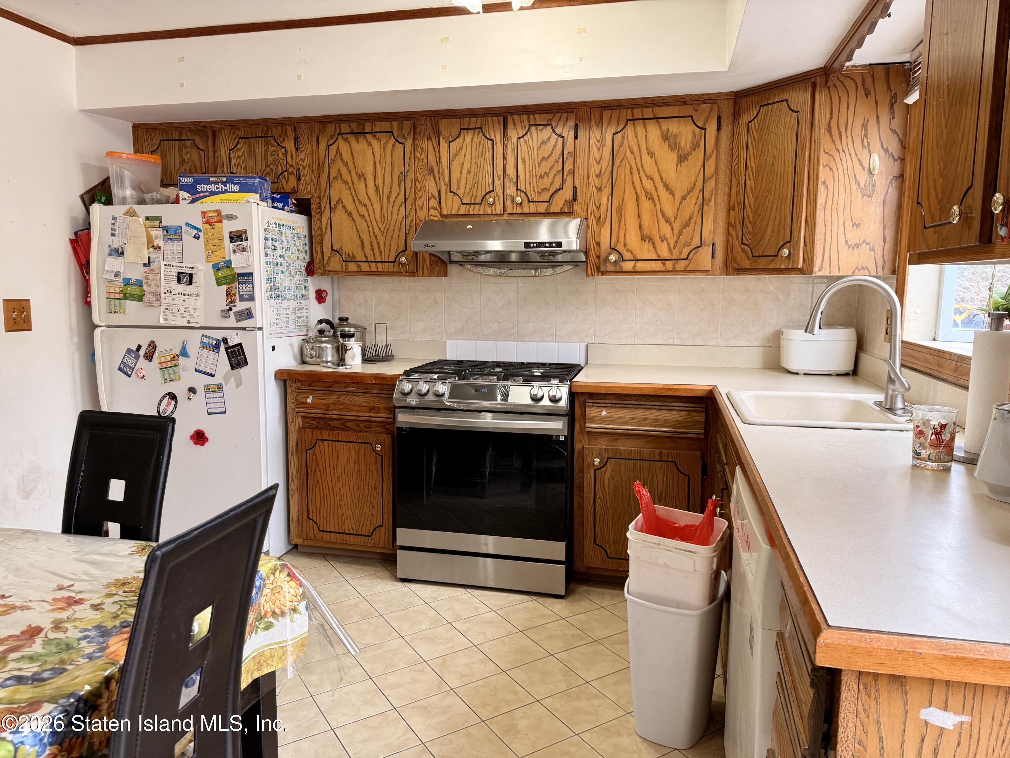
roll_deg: -0.6
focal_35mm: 24
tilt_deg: -7.0
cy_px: 379
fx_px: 700
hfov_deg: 71.6
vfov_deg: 56.8
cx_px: 505
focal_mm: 6.76
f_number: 1.78
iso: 160
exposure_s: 1/121
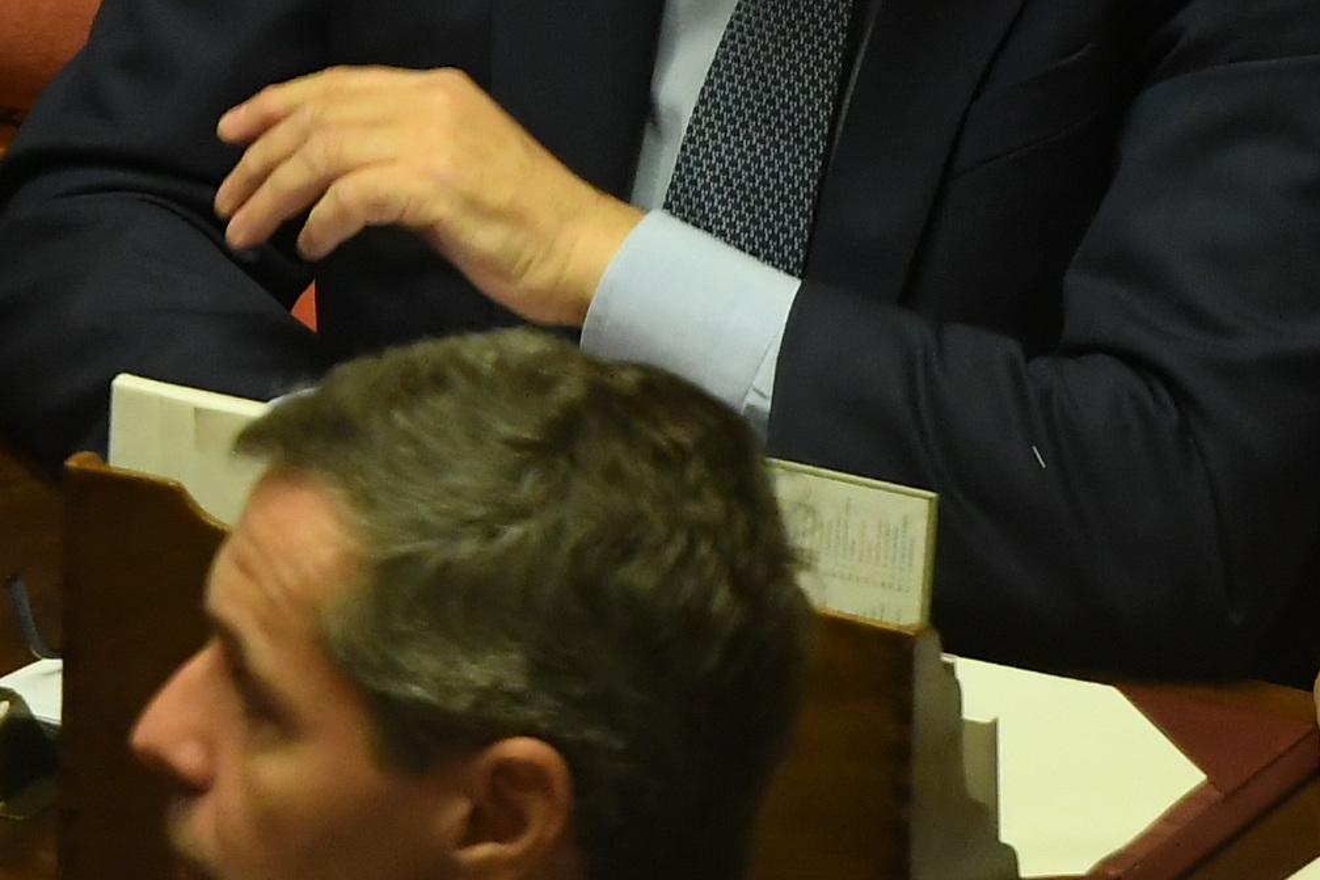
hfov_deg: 1.8
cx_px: -807
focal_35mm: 1151
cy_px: -694
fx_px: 42196
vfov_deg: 1.2
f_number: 3.2
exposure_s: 1/160
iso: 2500
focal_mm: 185
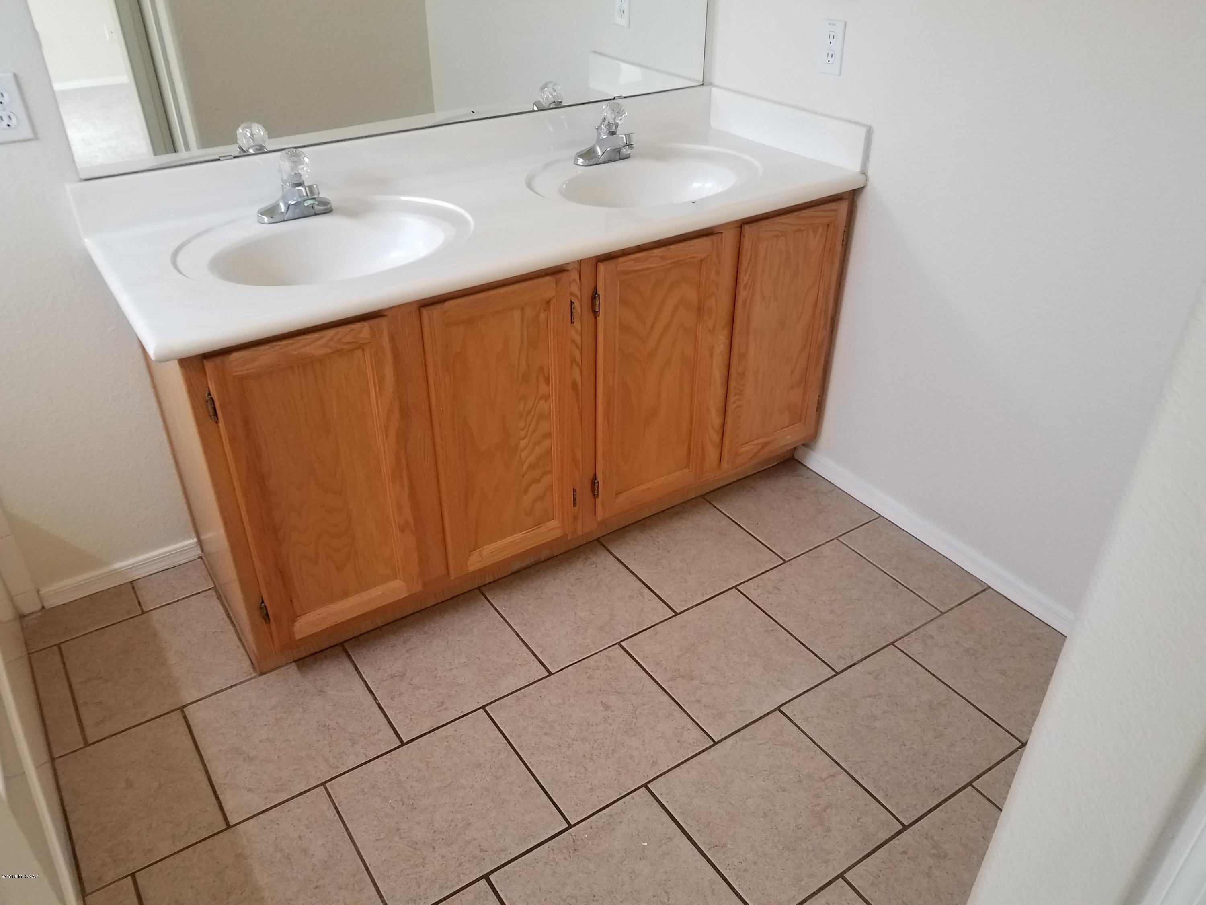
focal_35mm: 26
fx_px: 906
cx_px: 603
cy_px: 452
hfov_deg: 67.3
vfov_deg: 53.1
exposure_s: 1/24
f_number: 1.7
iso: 160
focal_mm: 4.2
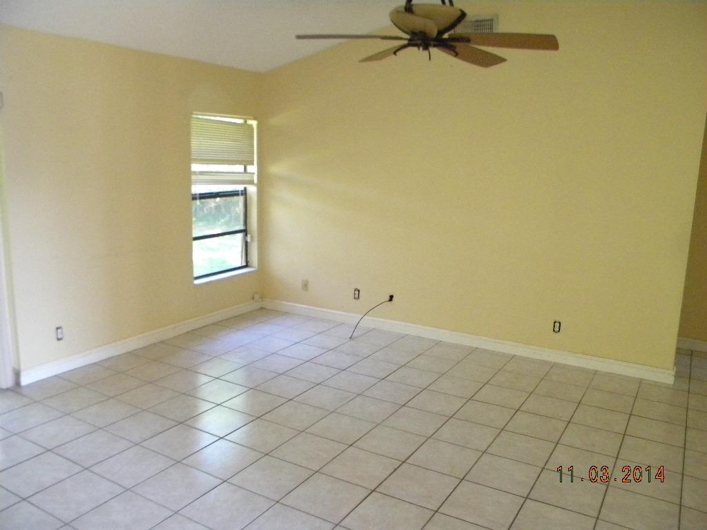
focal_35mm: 28
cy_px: 265
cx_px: 354
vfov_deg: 49.7
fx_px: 572
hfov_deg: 63.4
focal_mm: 5
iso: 800
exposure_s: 1/67.3
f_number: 3.5
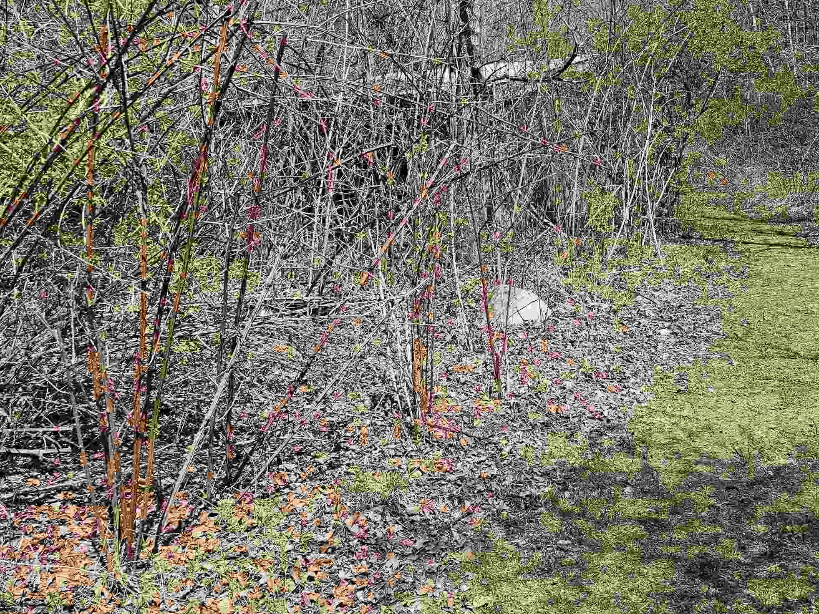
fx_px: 852
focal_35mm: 36
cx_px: 514
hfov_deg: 50.8
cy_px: 259
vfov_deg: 39.5
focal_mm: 6.3
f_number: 1.7
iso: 10
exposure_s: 1/480
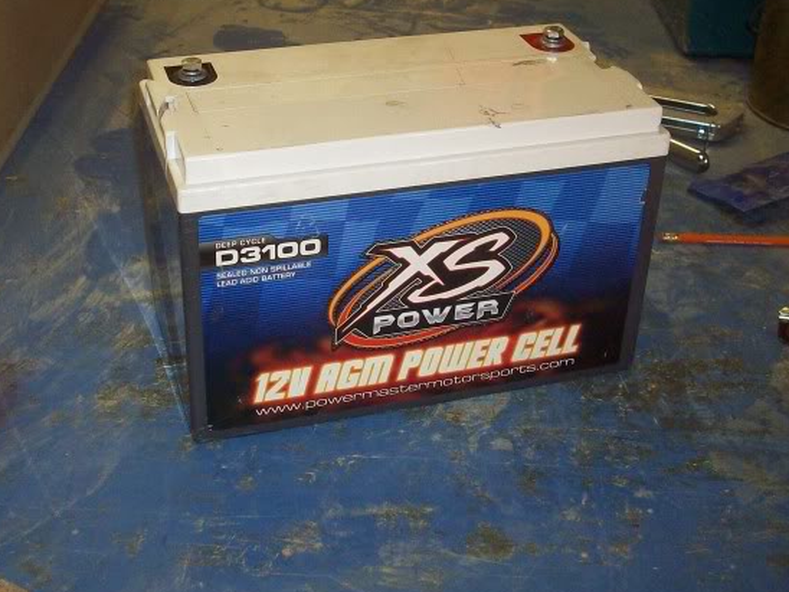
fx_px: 1231
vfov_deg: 26.9
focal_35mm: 54
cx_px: 351
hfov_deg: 35.5
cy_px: 215
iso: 200
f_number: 2.8
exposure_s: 1/64
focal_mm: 6.2
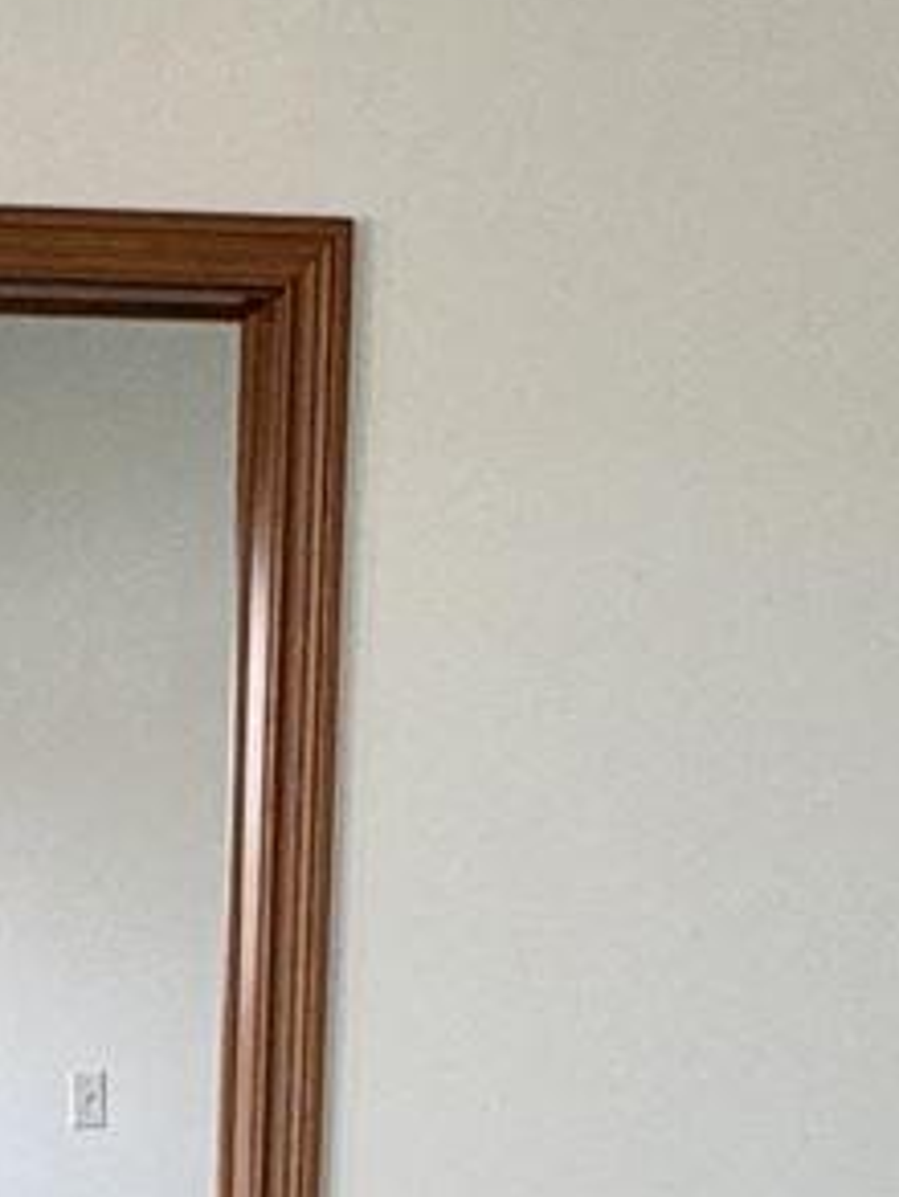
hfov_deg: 13.2
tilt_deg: -14.2
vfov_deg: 15.9
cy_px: 1961
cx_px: -78
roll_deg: -0.3
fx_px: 3806
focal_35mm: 110
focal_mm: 2.22
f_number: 2.2
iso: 80
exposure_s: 1/99
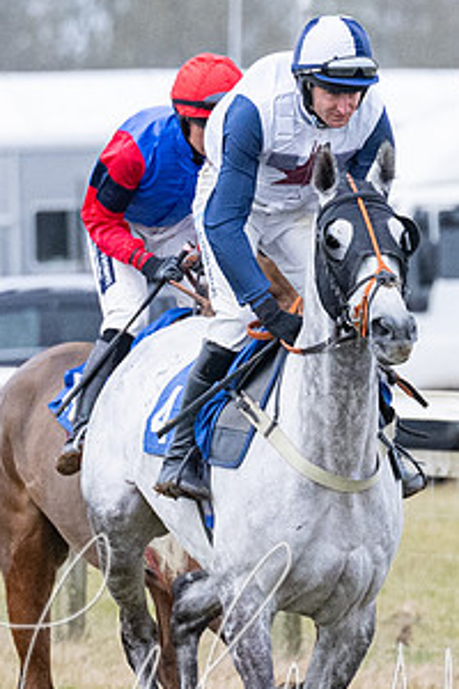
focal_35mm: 902
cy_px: 552
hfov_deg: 1.5
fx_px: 17249
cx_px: 538
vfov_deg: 2.3
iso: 1600
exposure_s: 1/1250
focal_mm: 195
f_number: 4
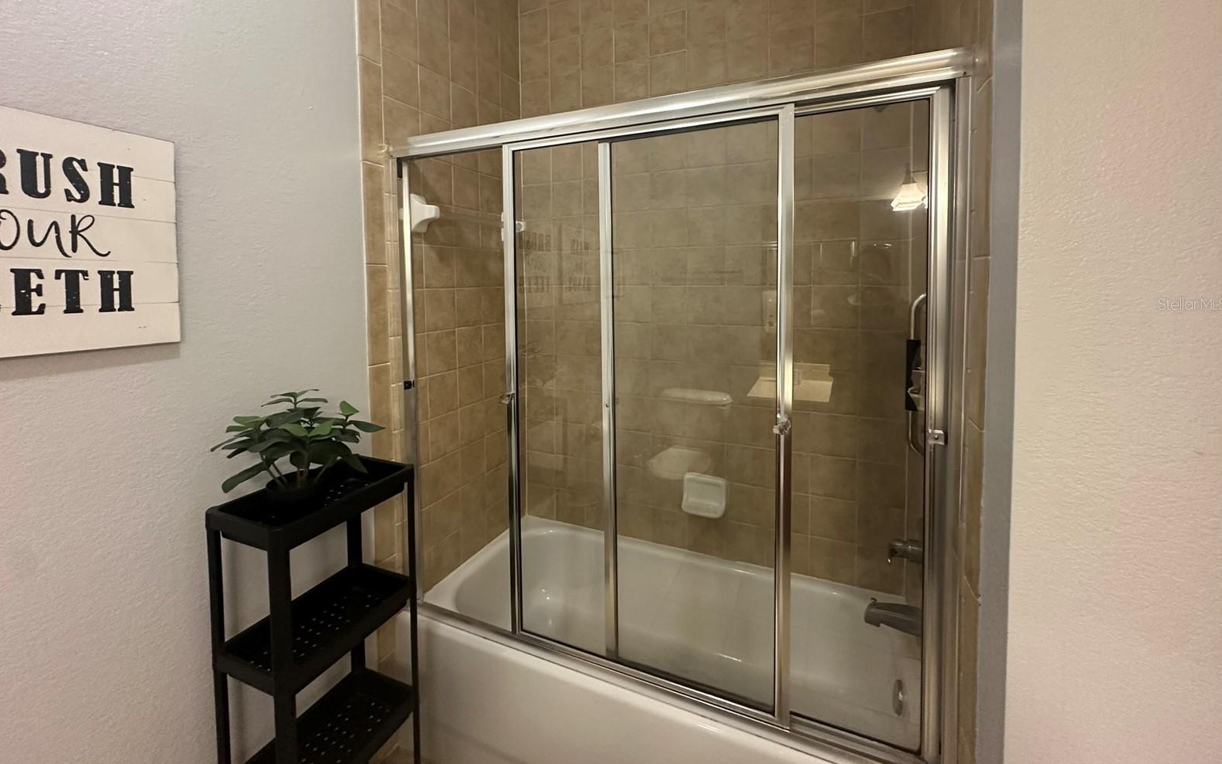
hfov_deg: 101.5
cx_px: 613
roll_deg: -0.2
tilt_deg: -2.0
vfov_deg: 73.9
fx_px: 499
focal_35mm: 15
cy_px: 304
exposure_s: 1/60
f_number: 2.2
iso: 400
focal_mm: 2.22
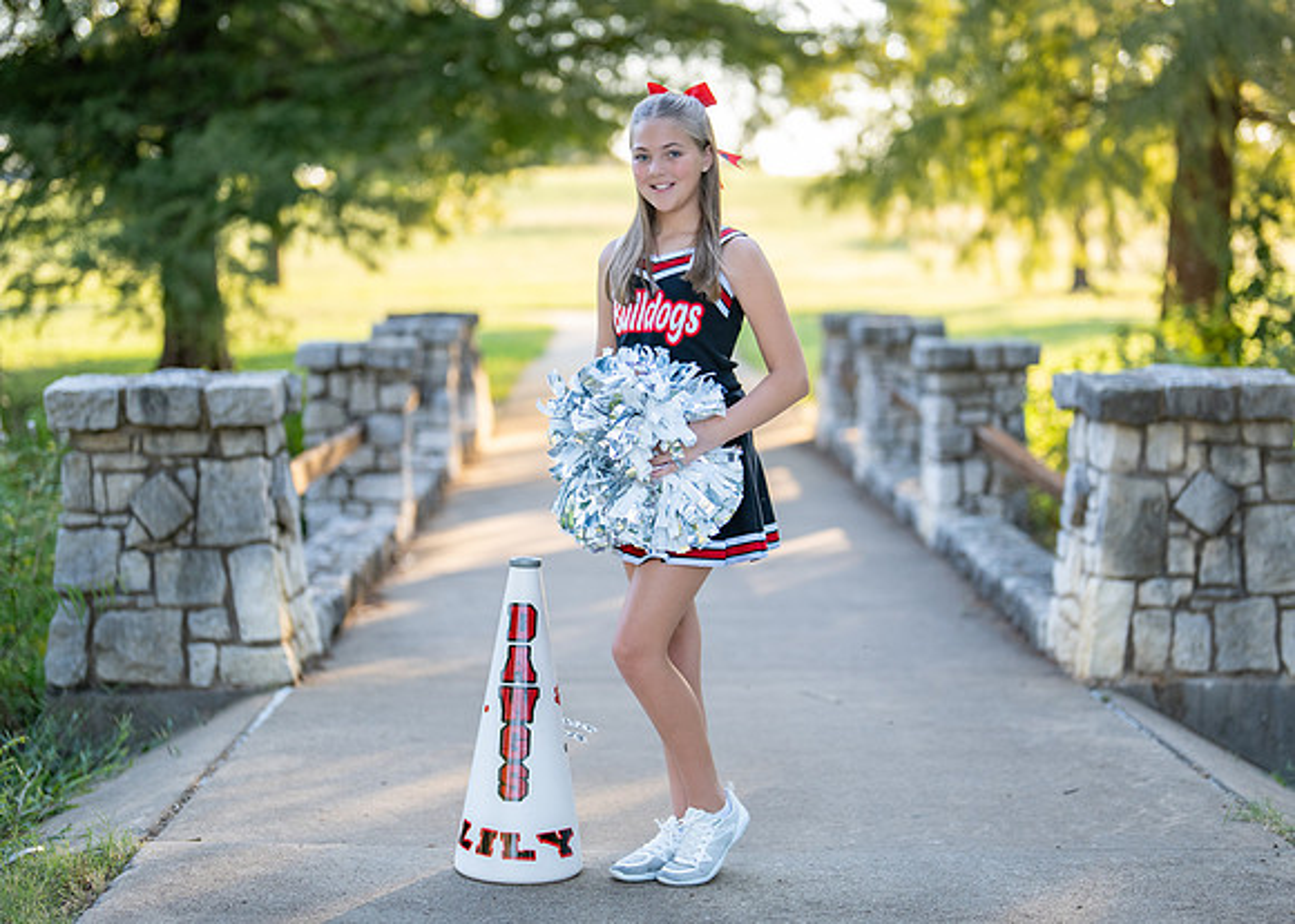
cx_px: 671
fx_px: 2370
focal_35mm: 64
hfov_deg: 30.6
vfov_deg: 22.1
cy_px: 455
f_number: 1.2
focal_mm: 50
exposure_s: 1/1250
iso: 250
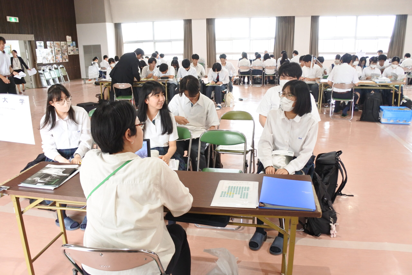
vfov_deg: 47.9
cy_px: 138
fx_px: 309
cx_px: 206
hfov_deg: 67.4
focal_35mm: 27
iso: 800
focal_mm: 10
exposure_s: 1/125
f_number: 3.5
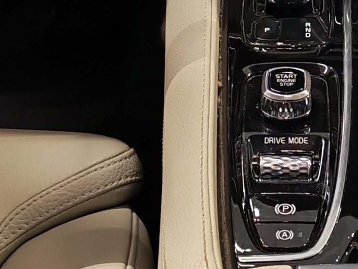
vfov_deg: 9.4
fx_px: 1582
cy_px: -138
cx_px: 305
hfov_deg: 12.8
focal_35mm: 153
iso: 409
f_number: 1.9
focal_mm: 6.12
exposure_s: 1/100
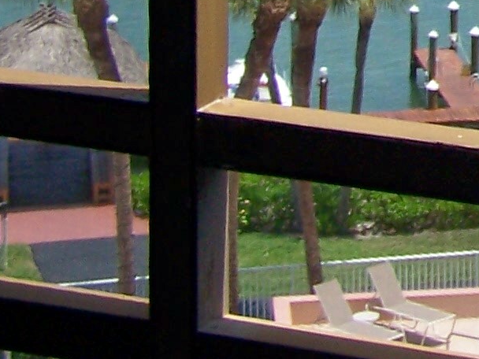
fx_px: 2228
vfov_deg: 8.8
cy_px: -309
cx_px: 982
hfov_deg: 11.1
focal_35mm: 161
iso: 80
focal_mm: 6.3
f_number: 4
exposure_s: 1/640
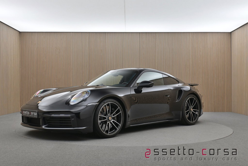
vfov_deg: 32.5
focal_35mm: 41
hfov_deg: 47.1
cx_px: 124
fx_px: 284
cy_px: 83
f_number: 4.5
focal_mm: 27.5
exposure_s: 1/40
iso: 450
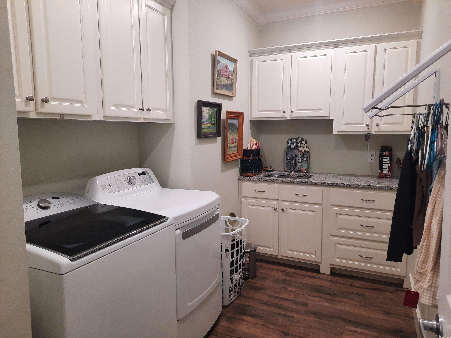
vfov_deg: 54.9
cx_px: 226
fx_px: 326
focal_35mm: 25
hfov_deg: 69.4
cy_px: 169
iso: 320
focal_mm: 4.6
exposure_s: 1/60
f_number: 2
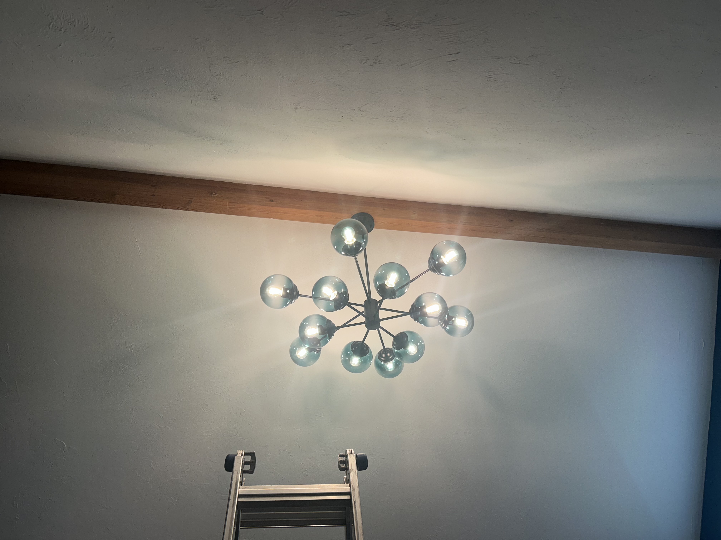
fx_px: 542
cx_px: 360
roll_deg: +6.3
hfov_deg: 67.3
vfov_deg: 53.1
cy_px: 270
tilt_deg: +44.3
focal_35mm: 26
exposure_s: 1/120
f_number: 1.5
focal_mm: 5.7
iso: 40
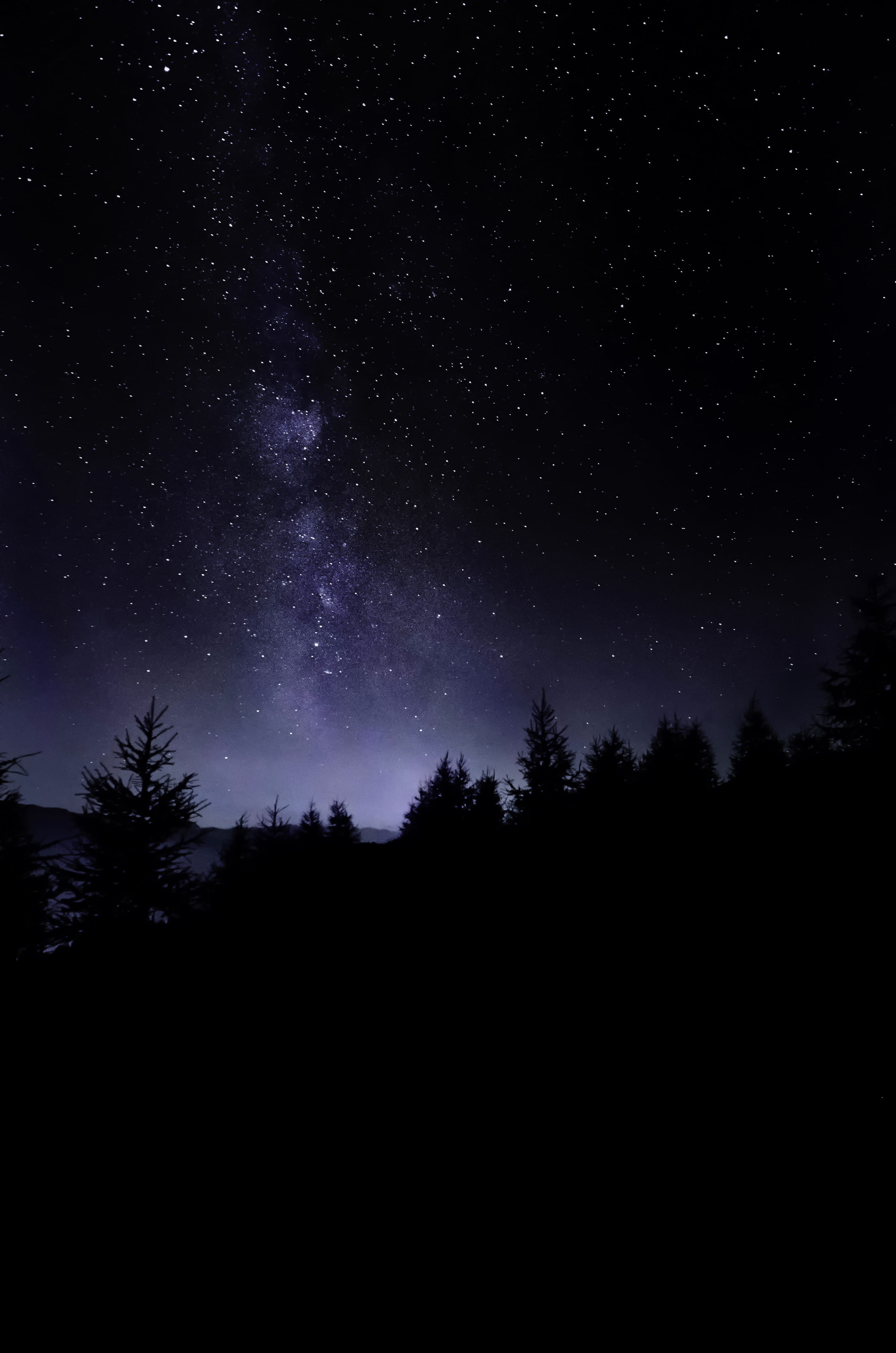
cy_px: 676
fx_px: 619
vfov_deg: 95.1
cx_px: 448
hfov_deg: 71.8
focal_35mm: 16
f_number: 4
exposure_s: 22
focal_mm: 11
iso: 1250
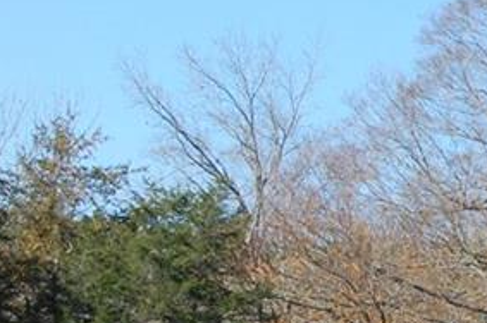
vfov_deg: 6.0
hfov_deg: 8.8
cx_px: 754
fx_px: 3081
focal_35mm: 228
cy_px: 189
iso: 200
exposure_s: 1/250
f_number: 8
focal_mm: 42
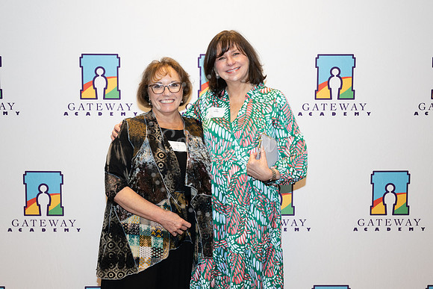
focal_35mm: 48
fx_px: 577
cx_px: 216
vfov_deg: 28.1
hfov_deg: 41.1
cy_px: 144
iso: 800
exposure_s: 1/80
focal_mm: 48
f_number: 5.6
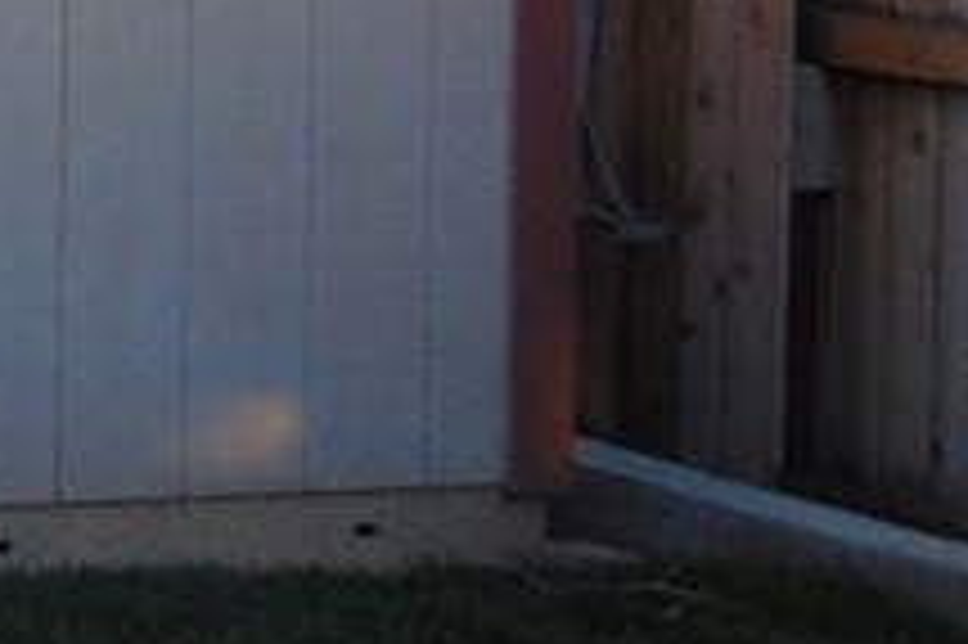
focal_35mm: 208
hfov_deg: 9.5
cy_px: 54
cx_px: -599
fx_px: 5588
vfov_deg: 6.6
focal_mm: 7.6
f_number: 3.3
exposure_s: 1/160
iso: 80
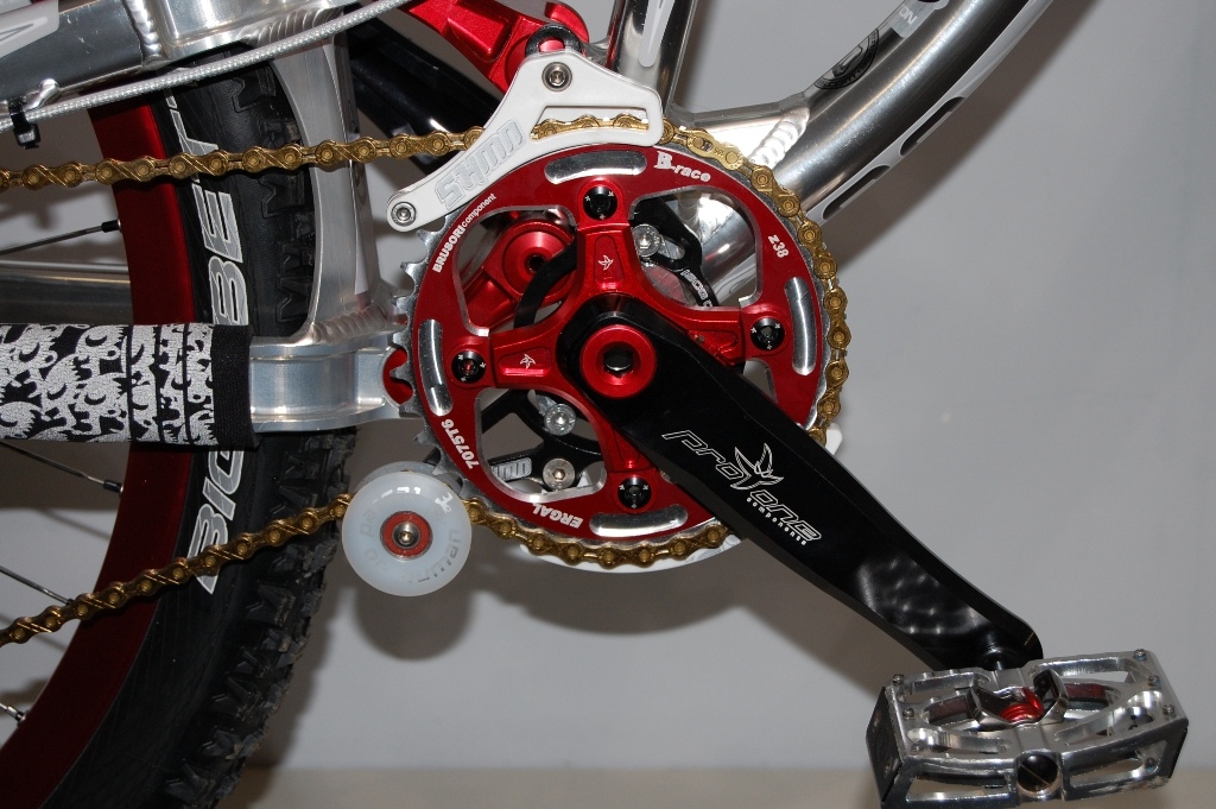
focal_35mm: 82
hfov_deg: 24.6
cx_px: 608
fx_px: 2784
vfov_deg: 16.5
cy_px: 404
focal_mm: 55
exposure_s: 1/60
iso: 400
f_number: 5.6
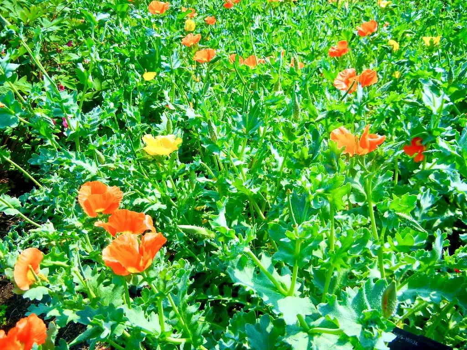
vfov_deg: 46.8
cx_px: 234
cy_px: 175
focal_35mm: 30
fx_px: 405
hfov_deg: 60.0
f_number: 7
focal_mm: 5.4
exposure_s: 1/290
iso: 160
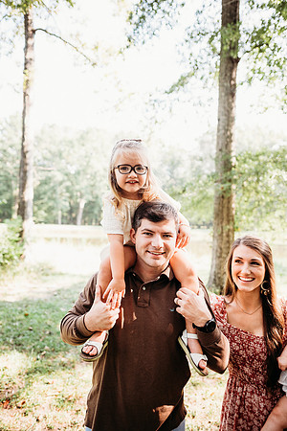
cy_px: 216
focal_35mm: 24
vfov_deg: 73.7
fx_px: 287
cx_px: 144
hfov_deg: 53.1
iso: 200
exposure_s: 1/250
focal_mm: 24
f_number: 2.2
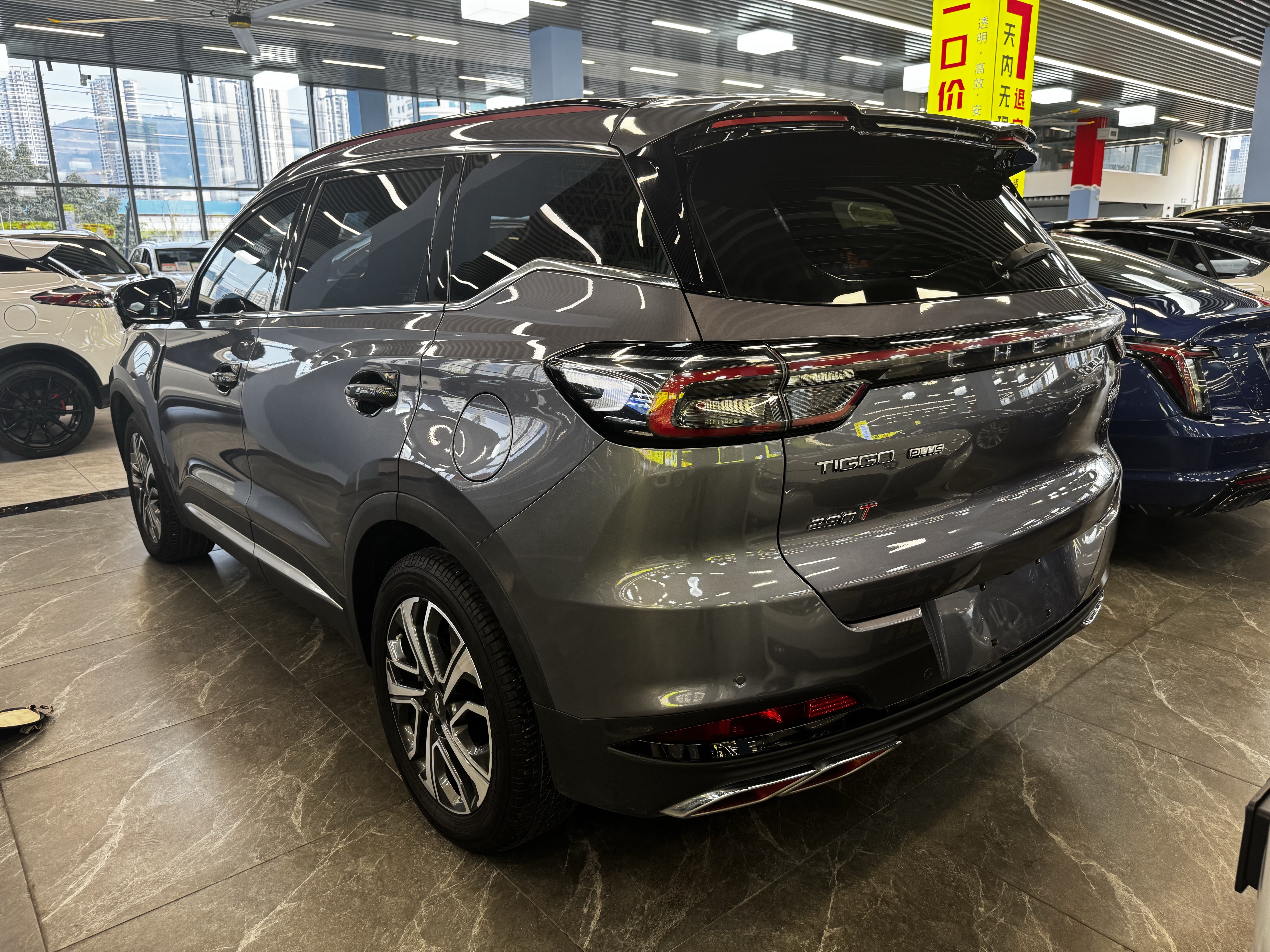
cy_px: 476
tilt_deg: -14.2
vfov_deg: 56.8
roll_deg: +1.1
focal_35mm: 24
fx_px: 881
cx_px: 635
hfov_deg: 71.6
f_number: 1.78
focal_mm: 6.76
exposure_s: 1/50
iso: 125
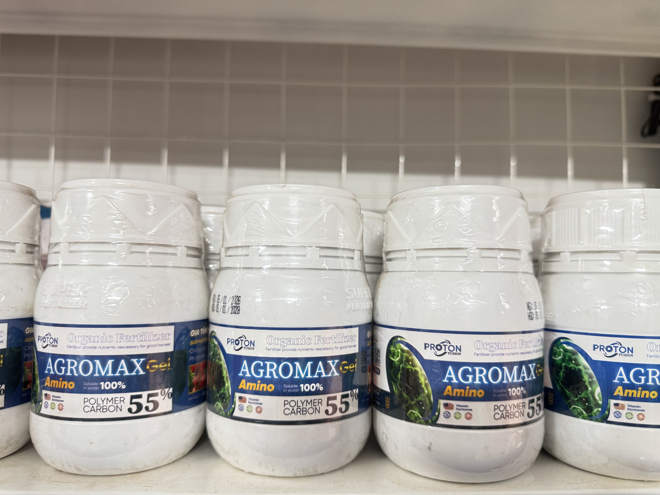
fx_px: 458
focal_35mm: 24
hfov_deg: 71.6
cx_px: 330
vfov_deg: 56.8
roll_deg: -1.6
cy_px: 248
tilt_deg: +2.2
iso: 320
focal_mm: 6.76
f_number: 1.78
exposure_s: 1/60
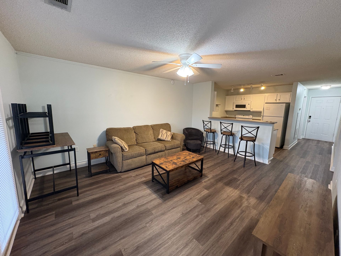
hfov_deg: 102.1
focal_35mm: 14
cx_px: 170
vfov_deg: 85.7
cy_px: 128
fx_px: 138
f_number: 2.2
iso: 500
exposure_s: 1/60
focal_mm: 2.22
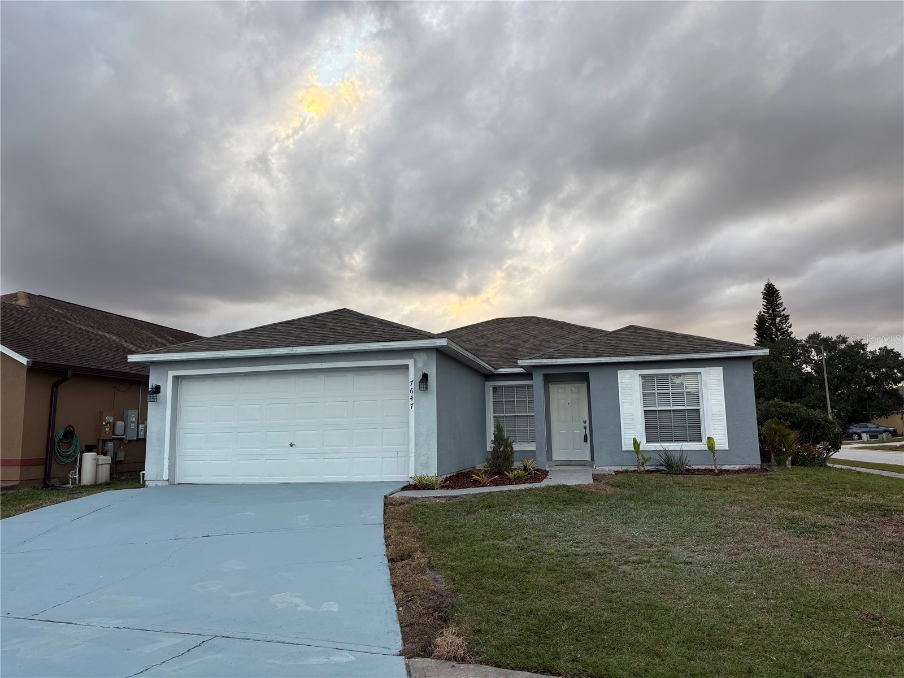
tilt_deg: +8.5
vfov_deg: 53.1
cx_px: 452
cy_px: 339
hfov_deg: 67.3
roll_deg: +3.8
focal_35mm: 26
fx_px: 679
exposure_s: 1/314
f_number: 1.6
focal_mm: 5.96
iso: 40
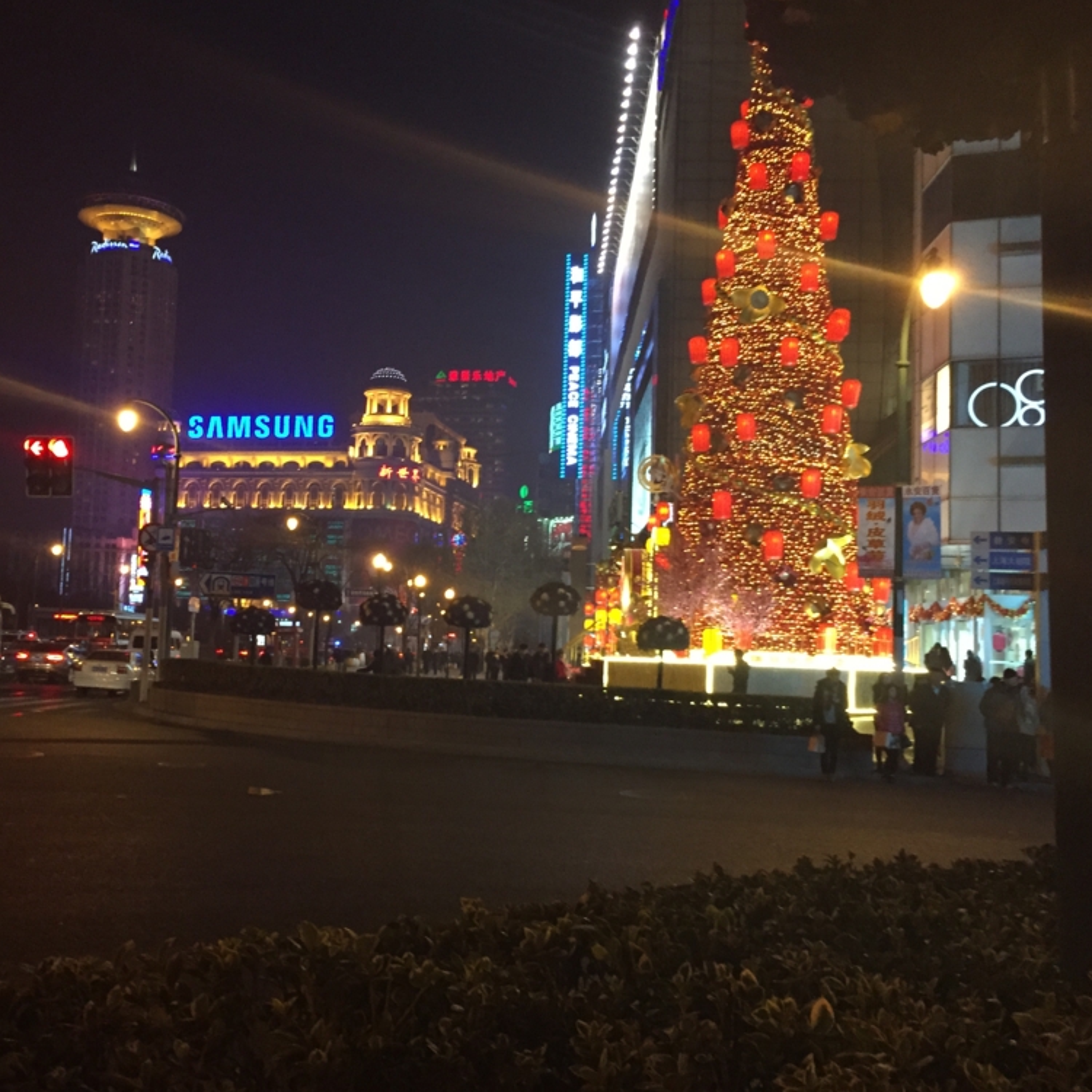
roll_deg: -2.1
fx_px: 1249
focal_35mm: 35
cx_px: 454
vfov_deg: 47.2
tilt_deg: +3.7
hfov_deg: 47.0
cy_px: 545
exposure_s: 1/30
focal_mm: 4.15
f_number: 2.2
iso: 200
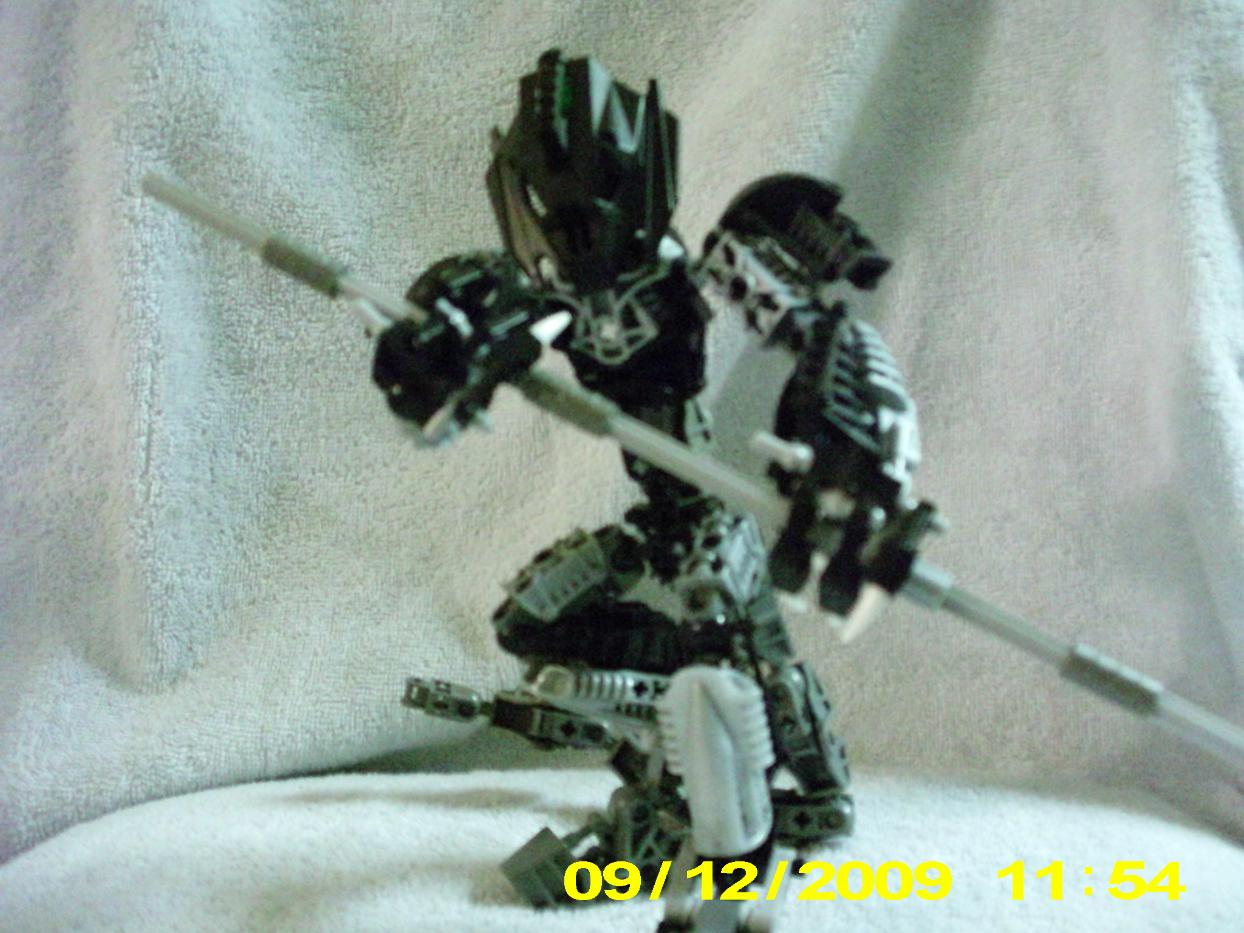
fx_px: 1366
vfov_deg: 37.7
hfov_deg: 49.0
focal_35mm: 38
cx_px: 622
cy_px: 466
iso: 1600
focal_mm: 6.3
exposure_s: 1/13
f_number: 3.1
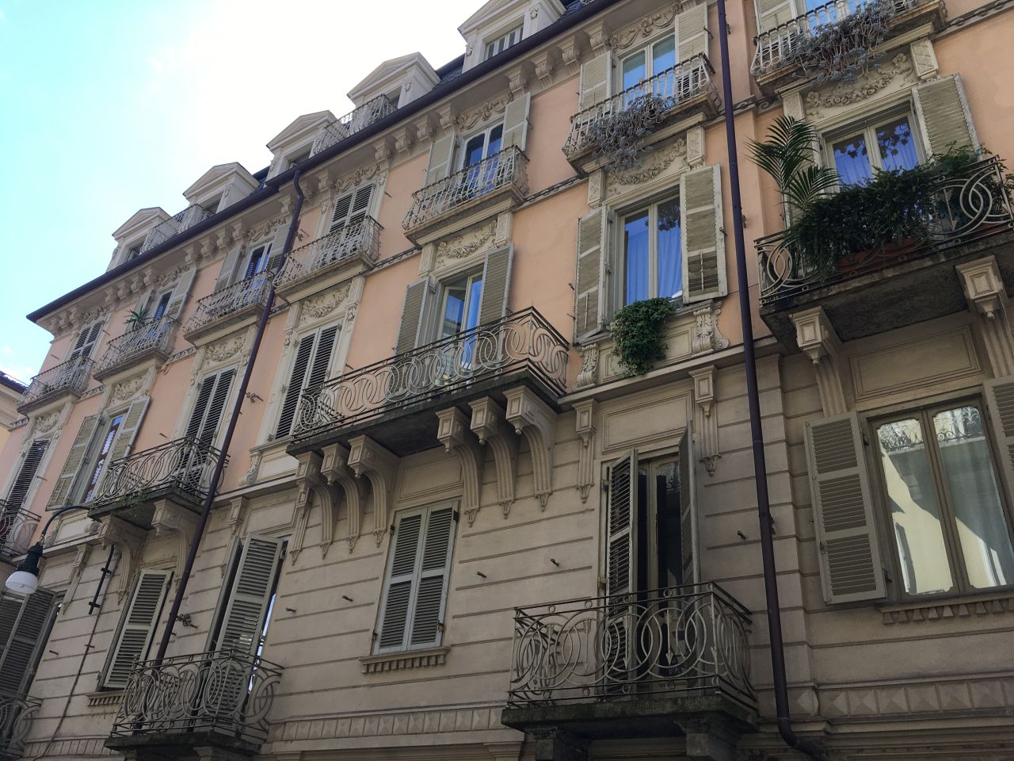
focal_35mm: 29
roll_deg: -7.7
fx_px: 849
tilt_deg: +33.5
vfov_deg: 48.2
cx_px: 507
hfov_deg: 61.7
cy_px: 380
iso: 25
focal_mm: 4.15
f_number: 2.2
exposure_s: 1/601
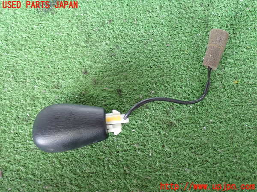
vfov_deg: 37.7
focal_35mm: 38
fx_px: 282
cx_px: 128
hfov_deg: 49.0
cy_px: 96
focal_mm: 6.83
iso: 500
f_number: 2.7
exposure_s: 1/40
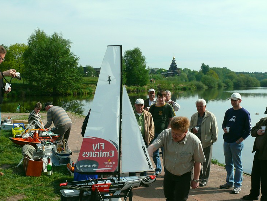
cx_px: 123
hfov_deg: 48.9
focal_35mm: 38
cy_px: 109
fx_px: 293
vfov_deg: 37.7
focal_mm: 7.4
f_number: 5.6
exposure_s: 1/400
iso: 200
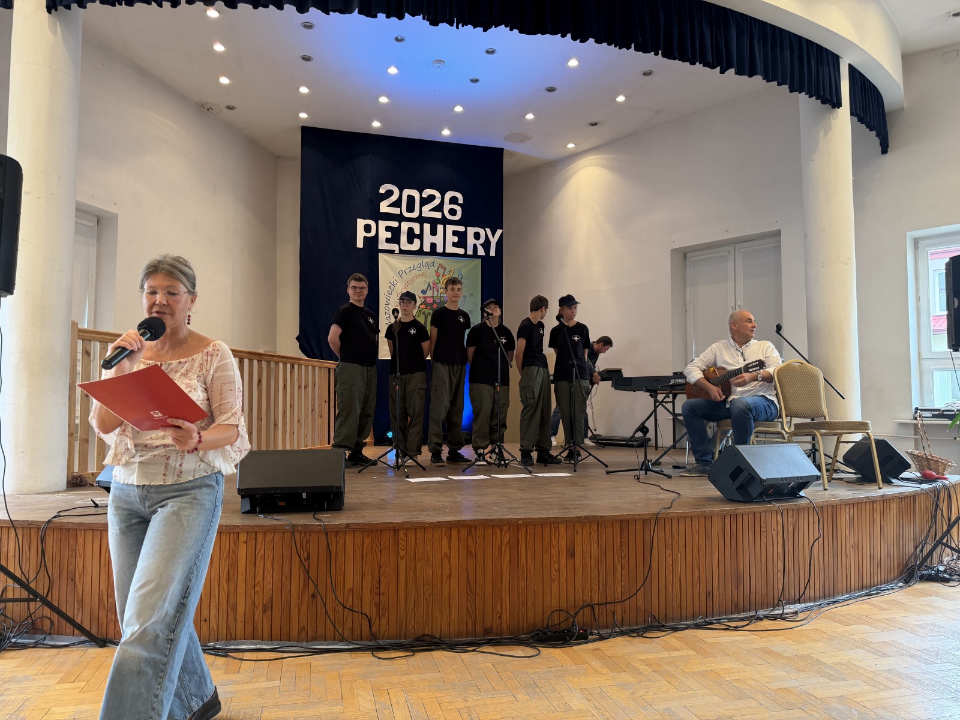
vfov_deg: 56.8
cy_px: 360
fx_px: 666
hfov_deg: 71.6
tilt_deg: +3.2
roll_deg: -0.1
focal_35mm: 24
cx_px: 480
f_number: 1.78
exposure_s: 1/100
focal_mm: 6.76
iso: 250
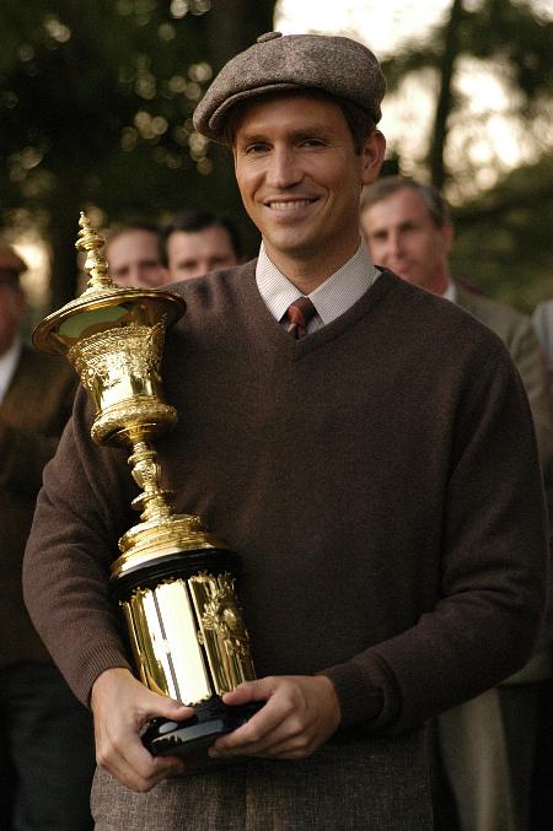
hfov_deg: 9.9
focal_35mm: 138
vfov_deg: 14.9
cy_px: 416
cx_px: 276
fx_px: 3186
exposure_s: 1/125
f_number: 4
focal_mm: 92
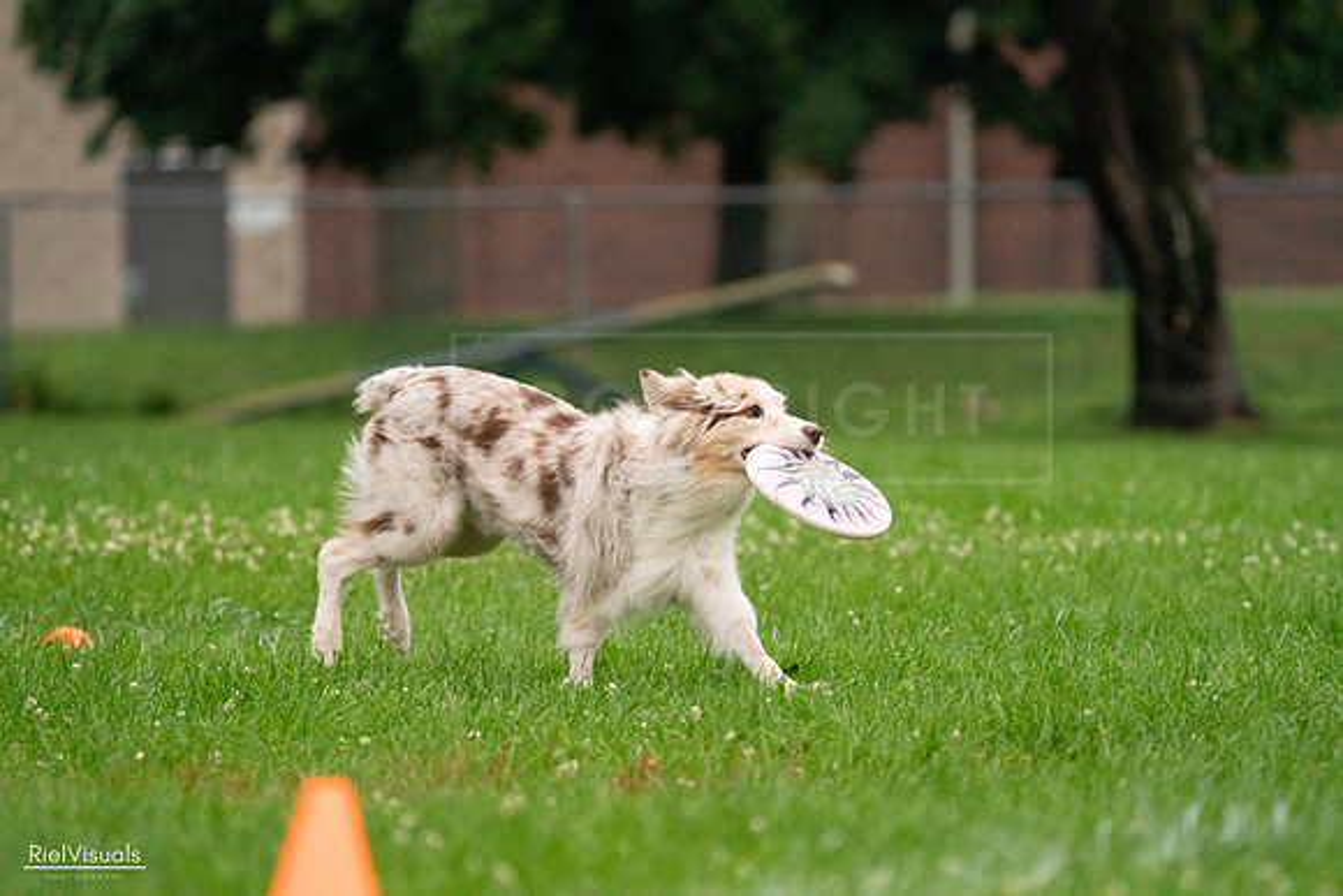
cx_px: 672
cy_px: 448
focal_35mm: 306
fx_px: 11418
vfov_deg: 4.5
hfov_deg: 6.7
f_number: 6.3
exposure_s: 1/1600
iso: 6400
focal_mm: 306
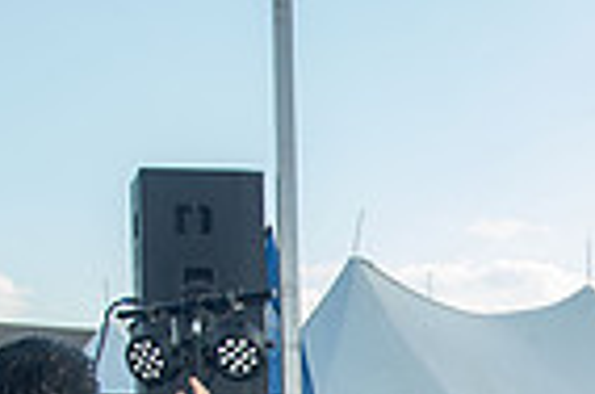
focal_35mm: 90
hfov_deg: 21.5
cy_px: 599
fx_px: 1484
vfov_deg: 14.1
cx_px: 658
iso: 100
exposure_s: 1/250
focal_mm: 22
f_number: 4.5
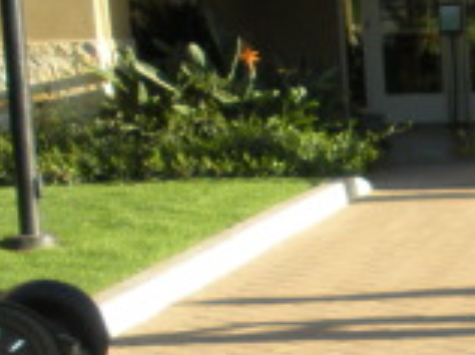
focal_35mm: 146
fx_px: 2000
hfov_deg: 12.1
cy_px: 331
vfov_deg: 10.1
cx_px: 947
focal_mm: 6.3
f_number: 3.5
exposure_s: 1/196
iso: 88
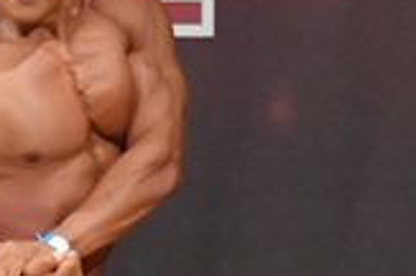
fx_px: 14012
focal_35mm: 1215
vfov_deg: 1.1
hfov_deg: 1.7
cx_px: -468
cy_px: 417
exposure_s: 1/400
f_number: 5.6
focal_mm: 170
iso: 11400
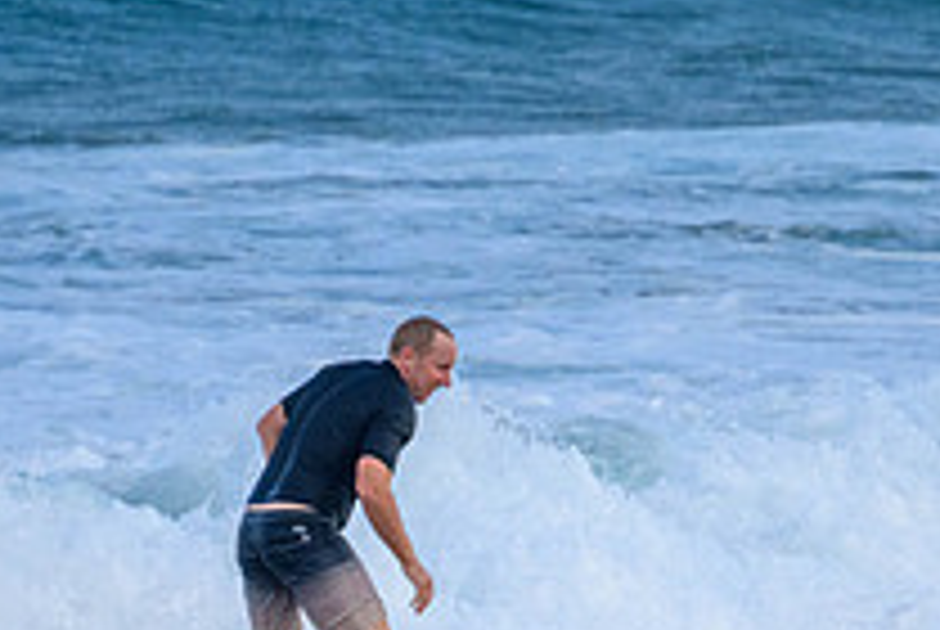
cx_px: 459
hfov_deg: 0.9
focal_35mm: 2219
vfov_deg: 0.6
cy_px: 700
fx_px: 58021
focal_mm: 800
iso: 2000
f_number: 11
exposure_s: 1/2000
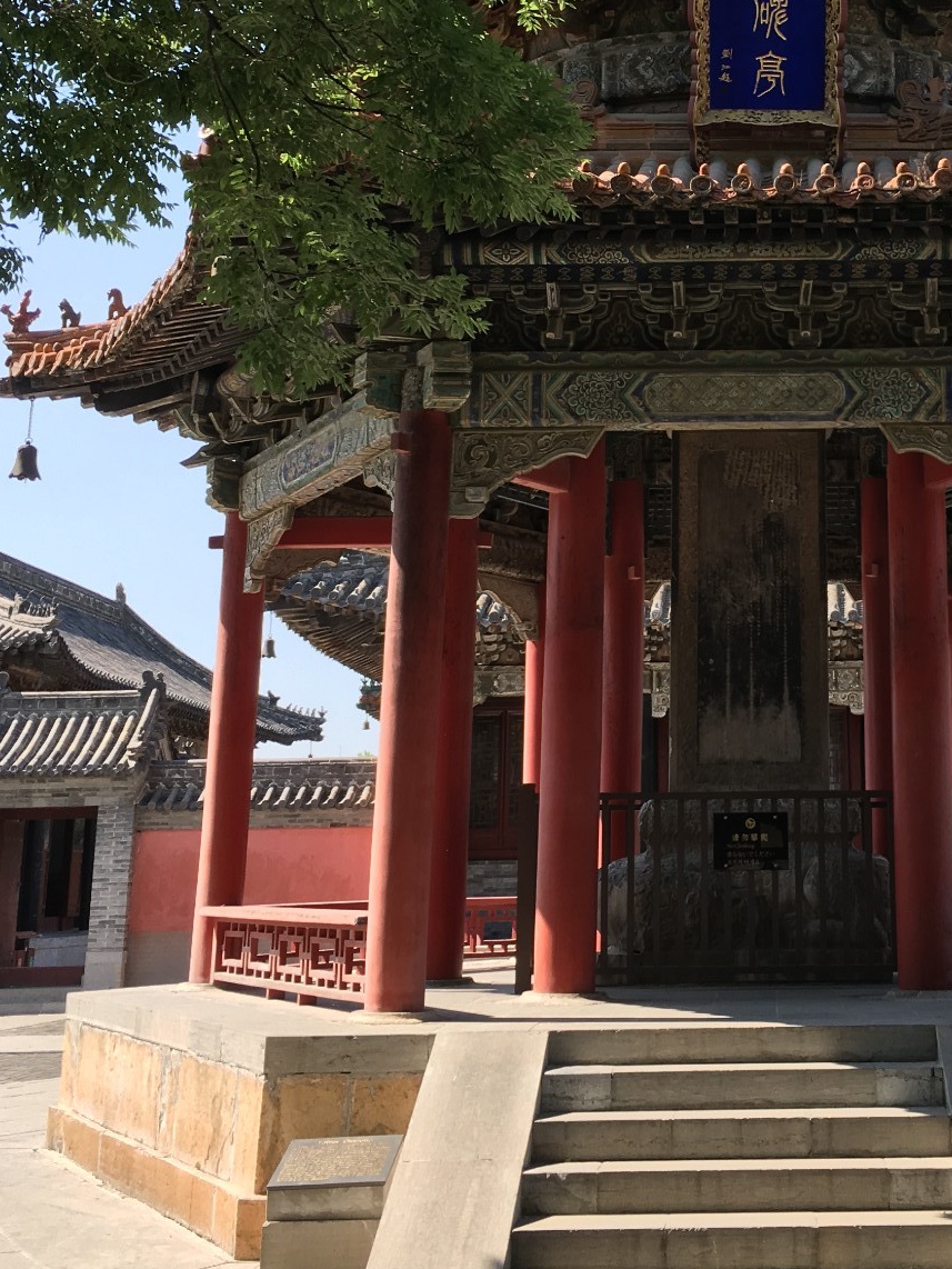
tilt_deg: +16.0
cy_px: 361
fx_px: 1906
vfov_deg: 36.2
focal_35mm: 52
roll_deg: +0.0
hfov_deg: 27.4
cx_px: 776
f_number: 2.2
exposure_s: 1/625
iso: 25
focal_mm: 4.15
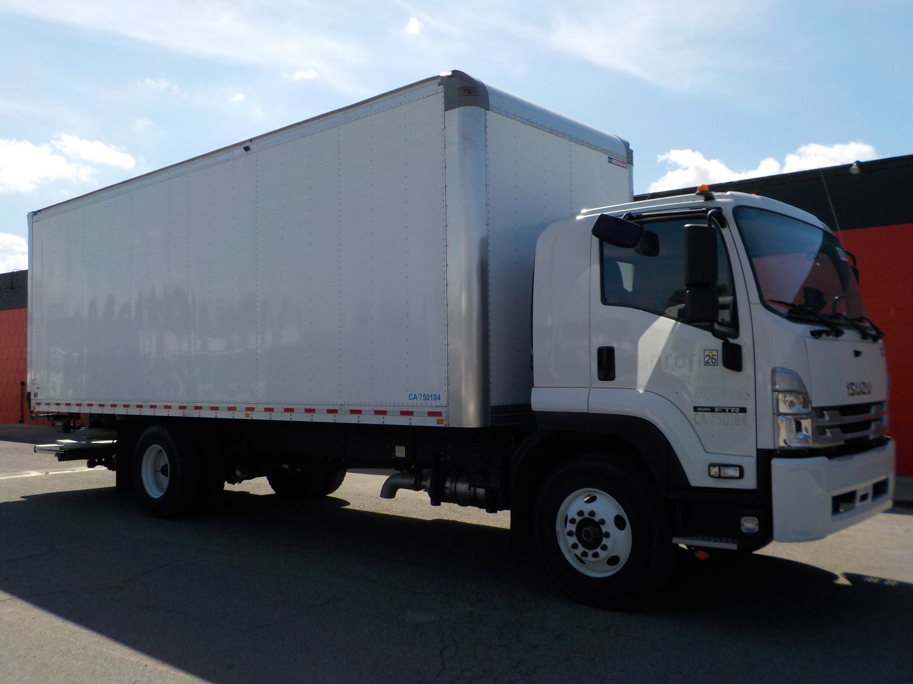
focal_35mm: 30
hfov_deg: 60.0
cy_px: 342
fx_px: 791
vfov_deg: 46.8
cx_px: 456
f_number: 3.3
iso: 125
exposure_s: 1/1250
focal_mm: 4.1
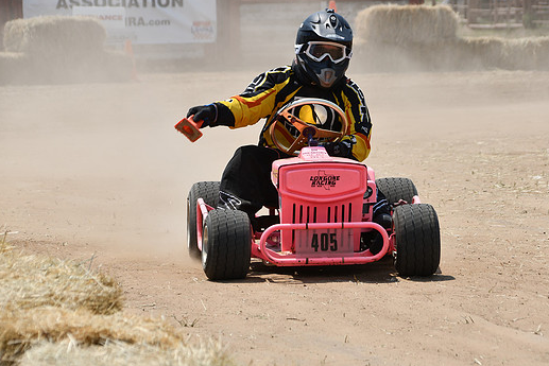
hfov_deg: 7.0
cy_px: 175
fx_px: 4484
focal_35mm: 294
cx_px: 278
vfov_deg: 4.7
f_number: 8
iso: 125
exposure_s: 1/500
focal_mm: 175
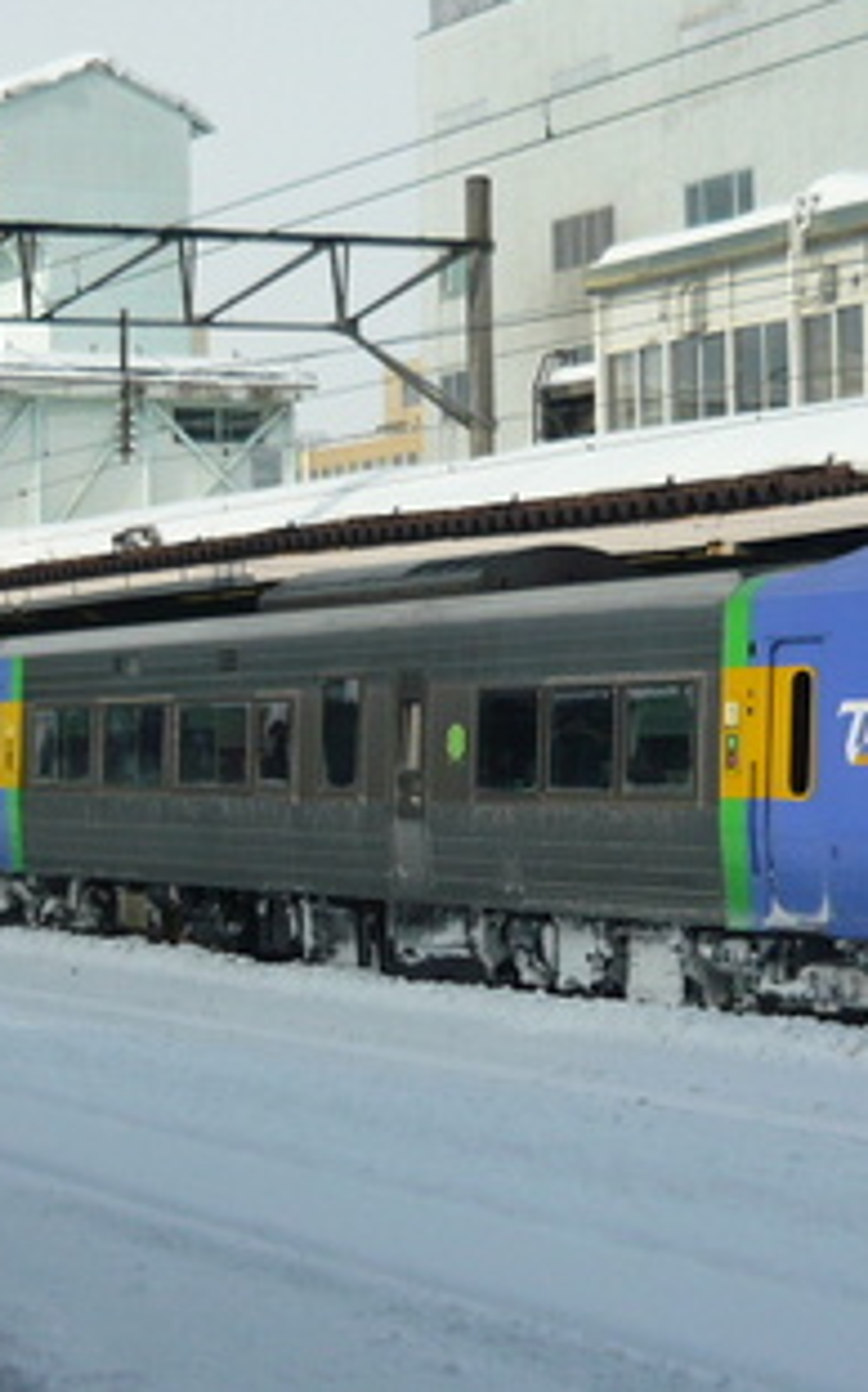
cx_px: 488
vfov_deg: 24.9
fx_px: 3146
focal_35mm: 83
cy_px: 692
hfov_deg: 15.7
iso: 100
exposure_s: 1/320
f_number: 8
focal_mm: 6
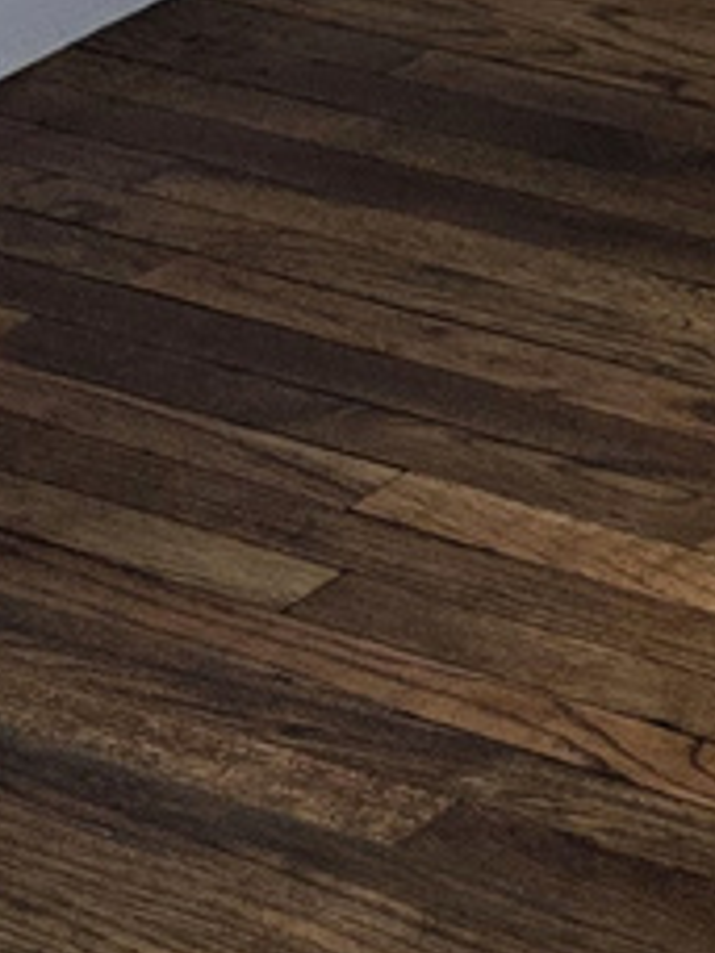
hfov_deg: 6.6
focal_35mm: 207
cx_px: 1978
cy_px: -1914
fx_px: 5701
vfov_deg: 8.1
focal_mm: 6.3
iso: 40
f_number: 1.7
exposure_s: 1/180
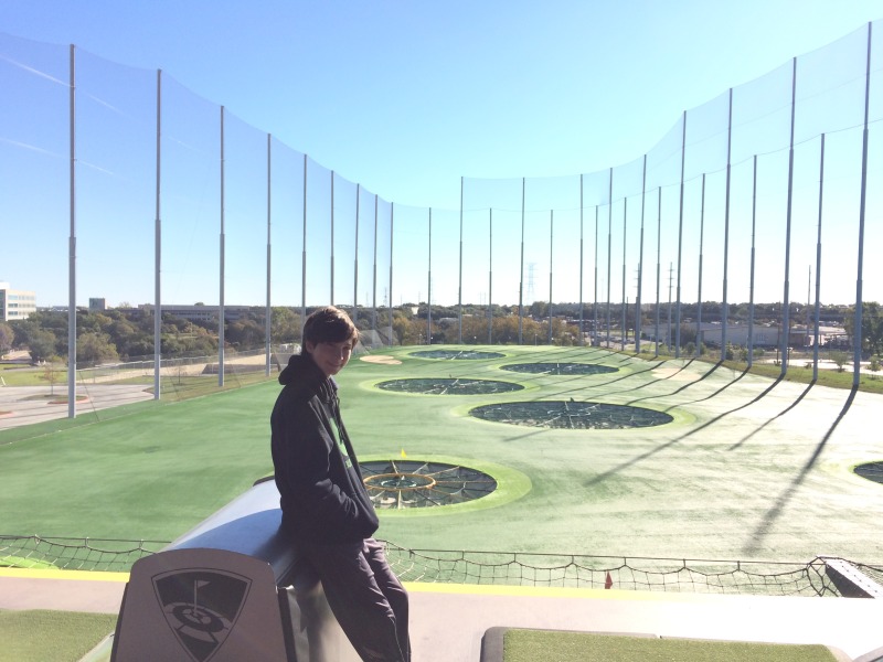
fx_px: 740
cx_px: 442
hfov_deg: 61.7
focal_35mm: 29
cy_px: 331
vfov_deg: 48.2
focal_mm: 4.15
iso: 32
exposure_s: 1/1140
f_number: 2.2
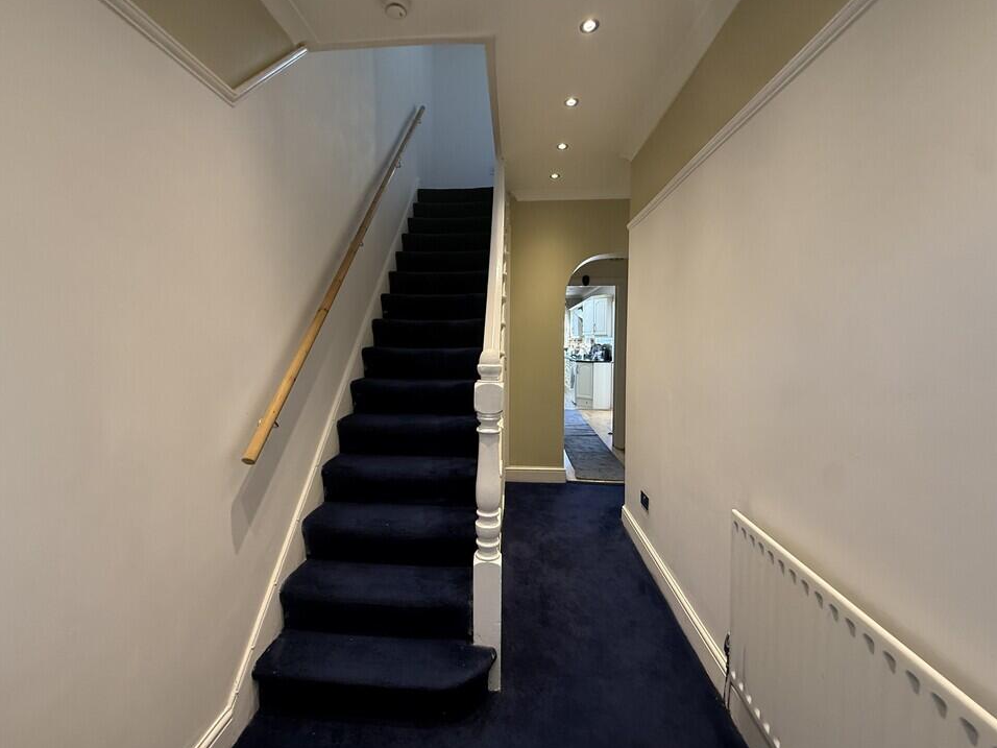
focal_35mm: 15
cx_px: 482
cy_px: 360
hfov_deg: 98.1
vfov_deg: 81.7
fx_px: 432
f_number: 2.2
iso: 250
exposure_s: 1/100
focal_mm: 2.22
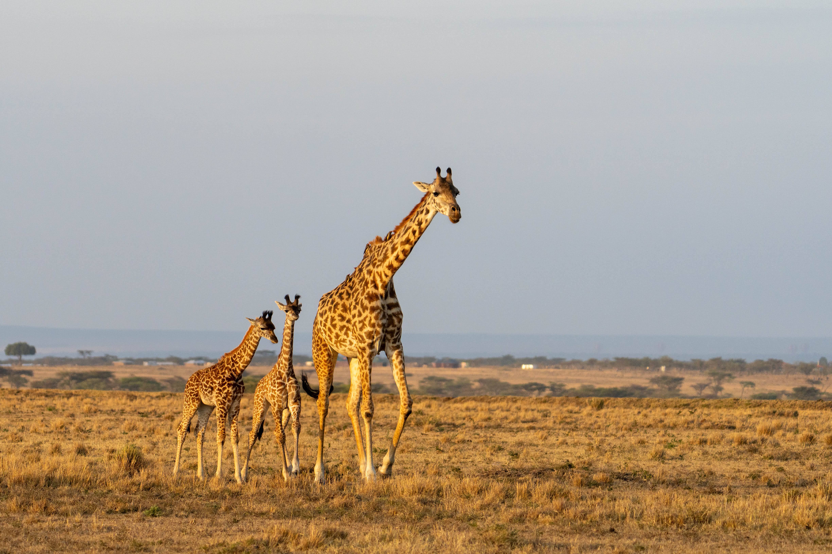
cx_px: 323
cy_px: 243
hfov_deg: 7.3
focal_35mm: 283
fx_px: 6529
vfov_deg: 4.9
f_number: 5.6
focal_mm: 200
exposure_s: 1/1000
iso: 800
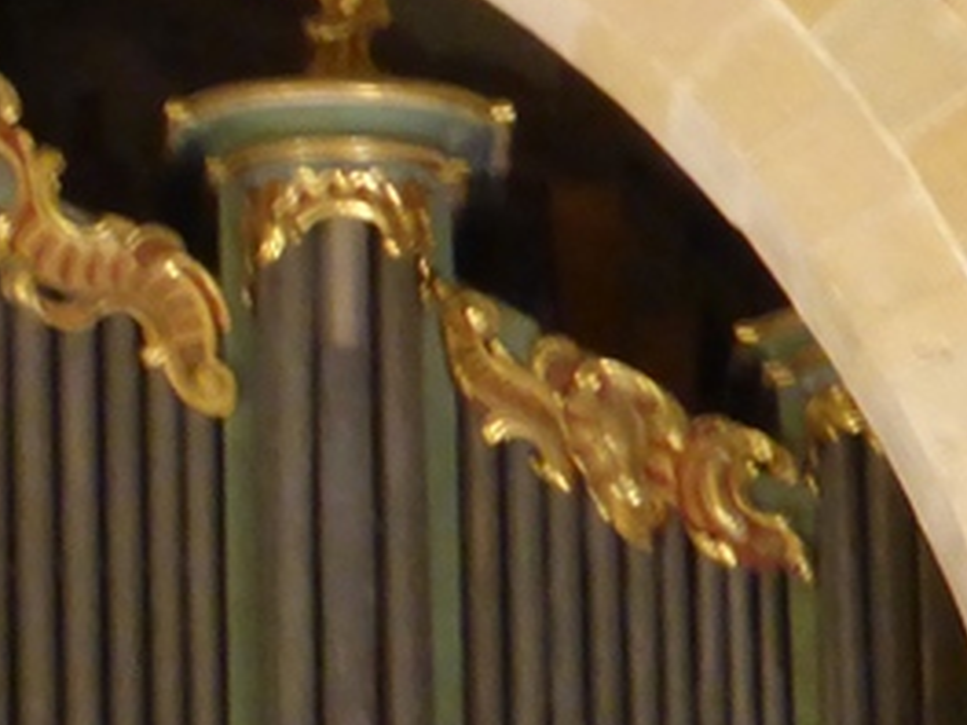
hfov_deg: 3.5
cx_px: -938
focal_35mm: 557
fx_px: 15560
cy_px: 637
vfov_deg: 2.7
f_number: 5.3
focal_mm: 18.2
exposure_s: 1/8
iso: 400
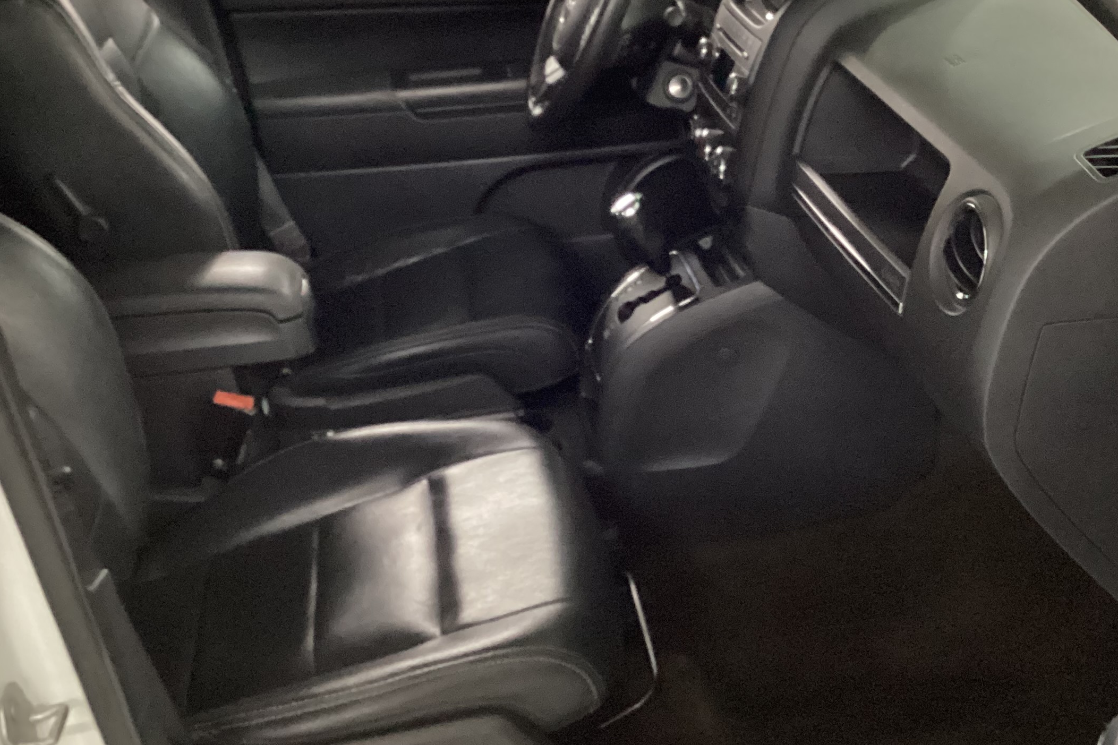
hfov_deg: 39.6
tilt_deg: -23.9
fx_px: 1553
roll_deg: +4.3
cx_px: 609
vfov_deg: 26.9
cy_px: 285
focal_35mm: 50
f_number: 2.4
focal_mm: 3.3
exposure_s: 1/25
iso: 800
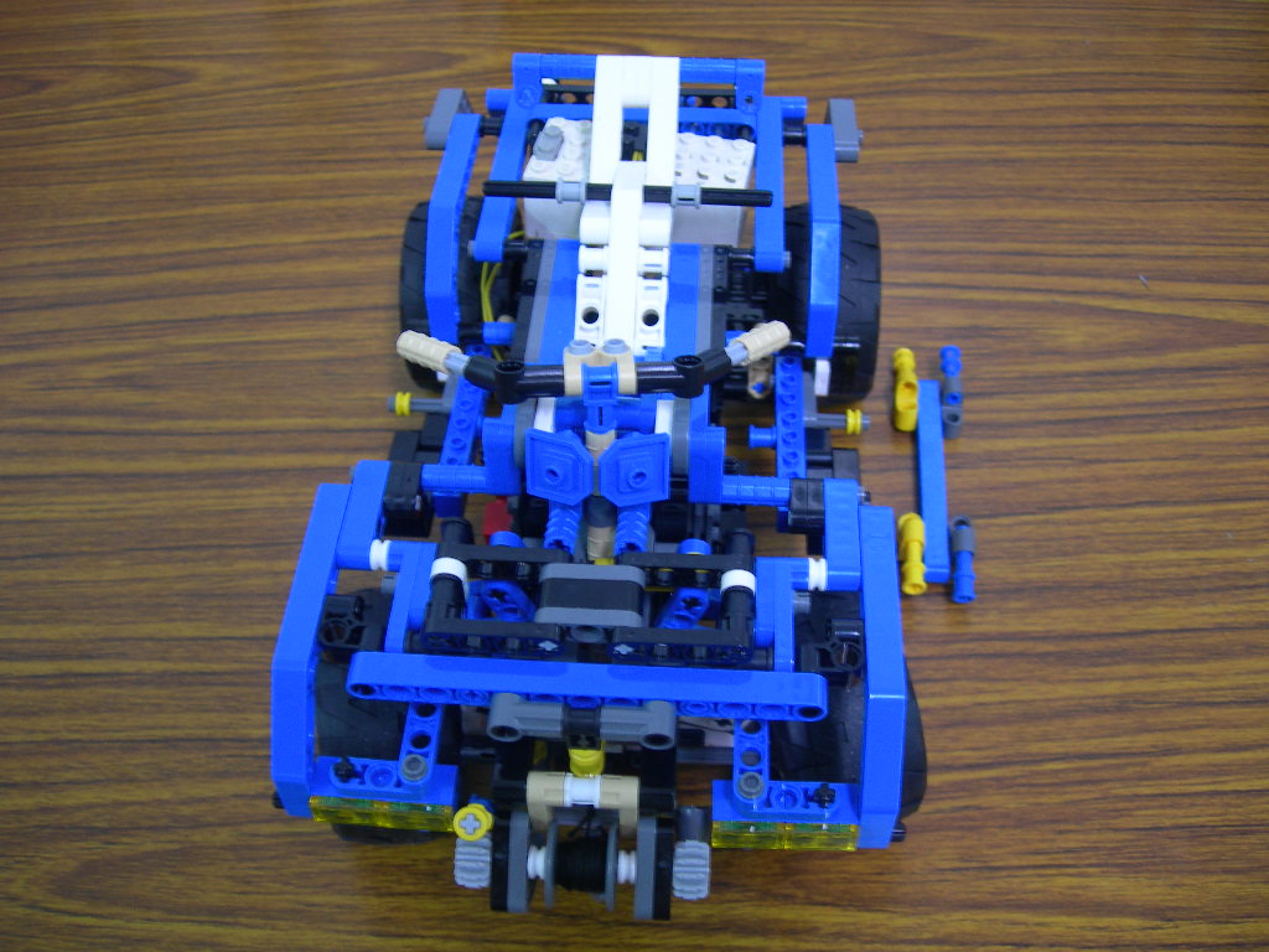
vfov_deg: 37.7
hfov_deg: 49.0
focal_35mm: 38
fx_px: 1393
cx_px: 634
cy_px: 476
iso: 50
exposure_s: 1/4.8
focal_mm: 7.8
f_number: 2.8
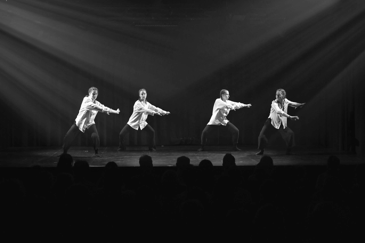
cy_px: 122
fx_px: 659
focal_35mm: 65
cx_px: 182
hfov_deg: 31.0
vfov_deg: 20.9
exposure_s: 1/200
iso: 1250
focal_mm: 65
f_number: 4
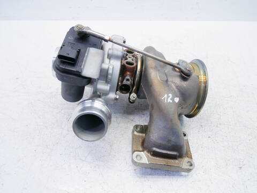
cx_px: 128
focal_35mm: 30
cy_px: 96
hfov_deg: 60.0
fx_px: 223
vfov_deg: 46.8
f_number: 3.7
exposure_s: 1/80
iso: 200
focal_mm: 15
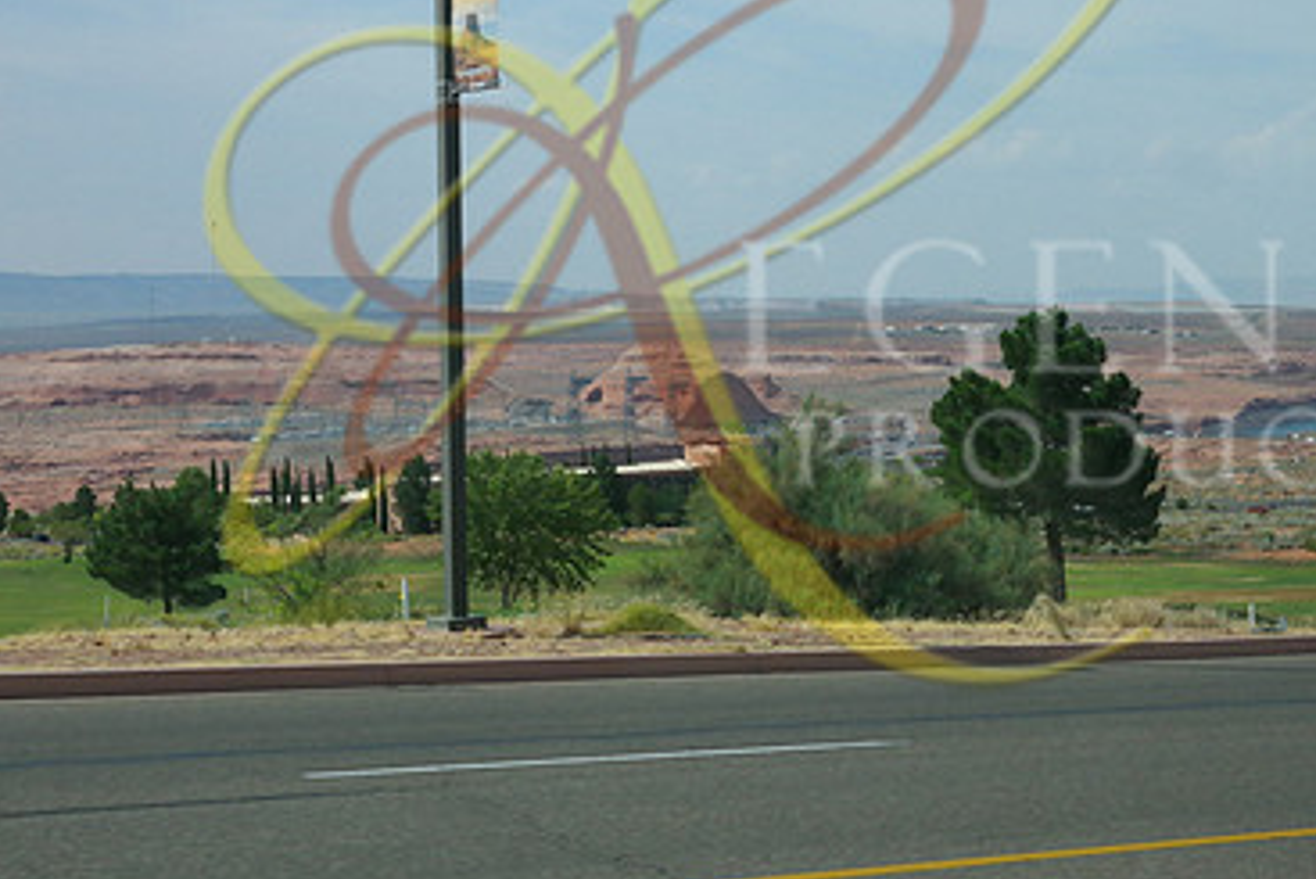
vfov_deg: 19.9
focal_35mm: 68
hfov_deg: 29.4
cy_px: 231
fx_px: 2487
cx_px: 893
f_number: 8
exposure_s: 1/500
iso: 1600
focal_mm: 28
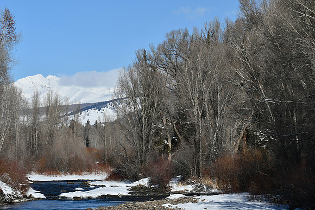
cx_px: 158
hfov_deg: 10.5
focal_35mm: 195
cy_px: 105
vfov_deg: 7.0
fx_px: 1707
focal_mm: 130
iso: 100
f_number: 11
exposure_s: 1/500
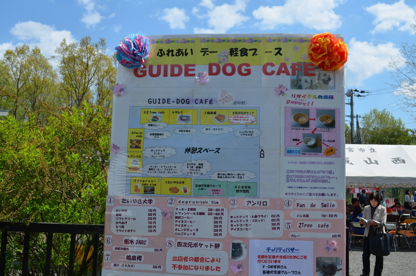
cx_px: 208
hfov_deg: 57.3
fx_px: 381
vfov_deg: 39.8
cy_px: 138
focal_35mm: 33
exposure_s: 1/250
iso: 100
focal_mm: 22
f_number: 8
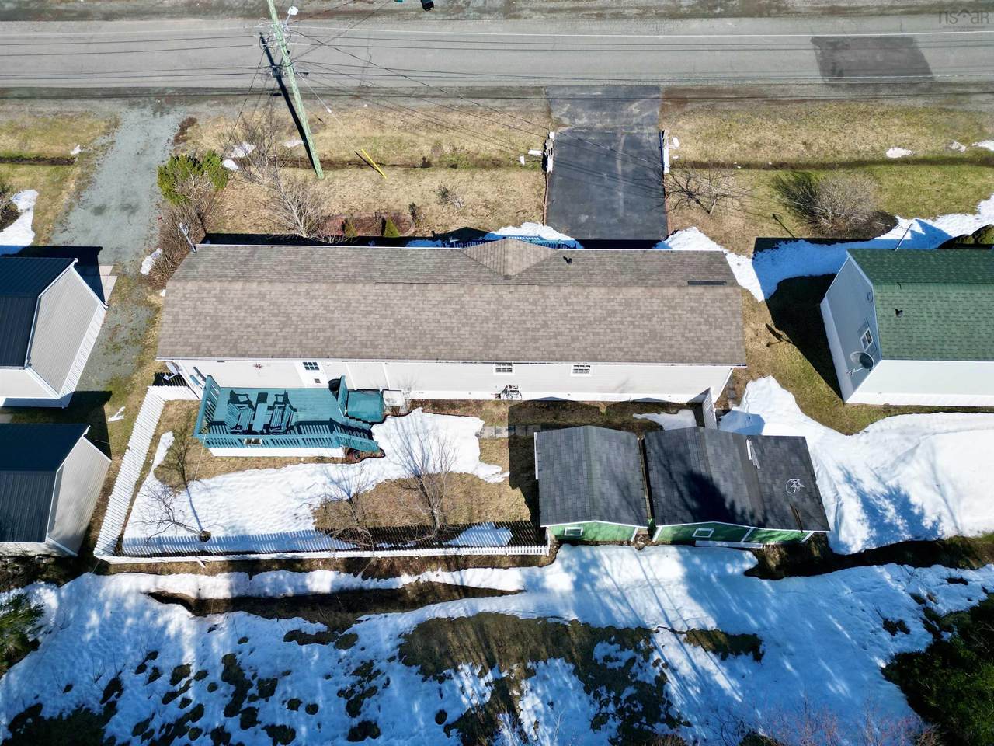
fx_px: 689
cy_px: 373
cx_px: 497
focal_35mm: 24
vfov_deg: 56.8
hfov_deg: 71.6
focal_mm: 6.72
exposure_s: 1/4000
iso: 200
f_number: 1.7
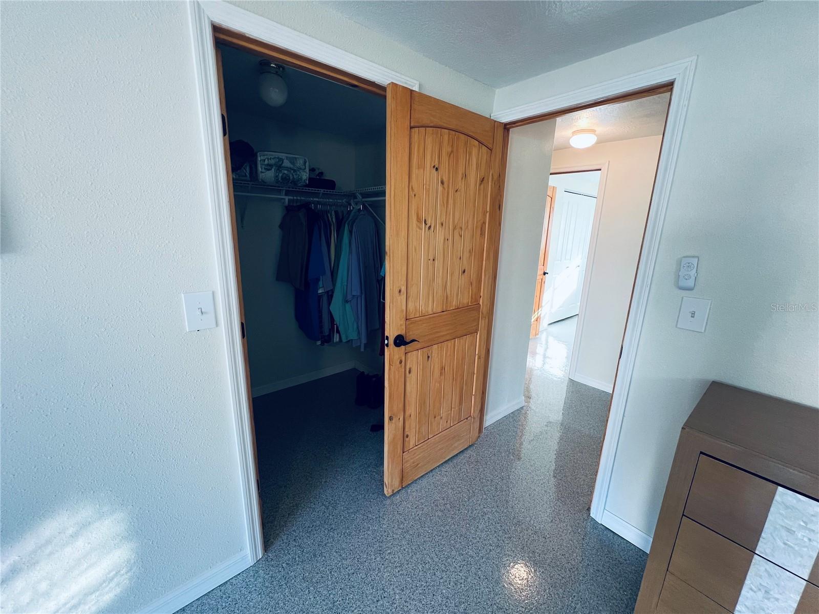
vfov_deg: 89.9
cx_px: 410
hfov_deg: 106.2
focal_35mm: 13
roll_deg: -1.7
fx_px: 308
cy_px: 307
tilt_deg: -13.8
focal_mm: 1.57
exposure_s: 1/60
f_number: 1.8
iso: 160
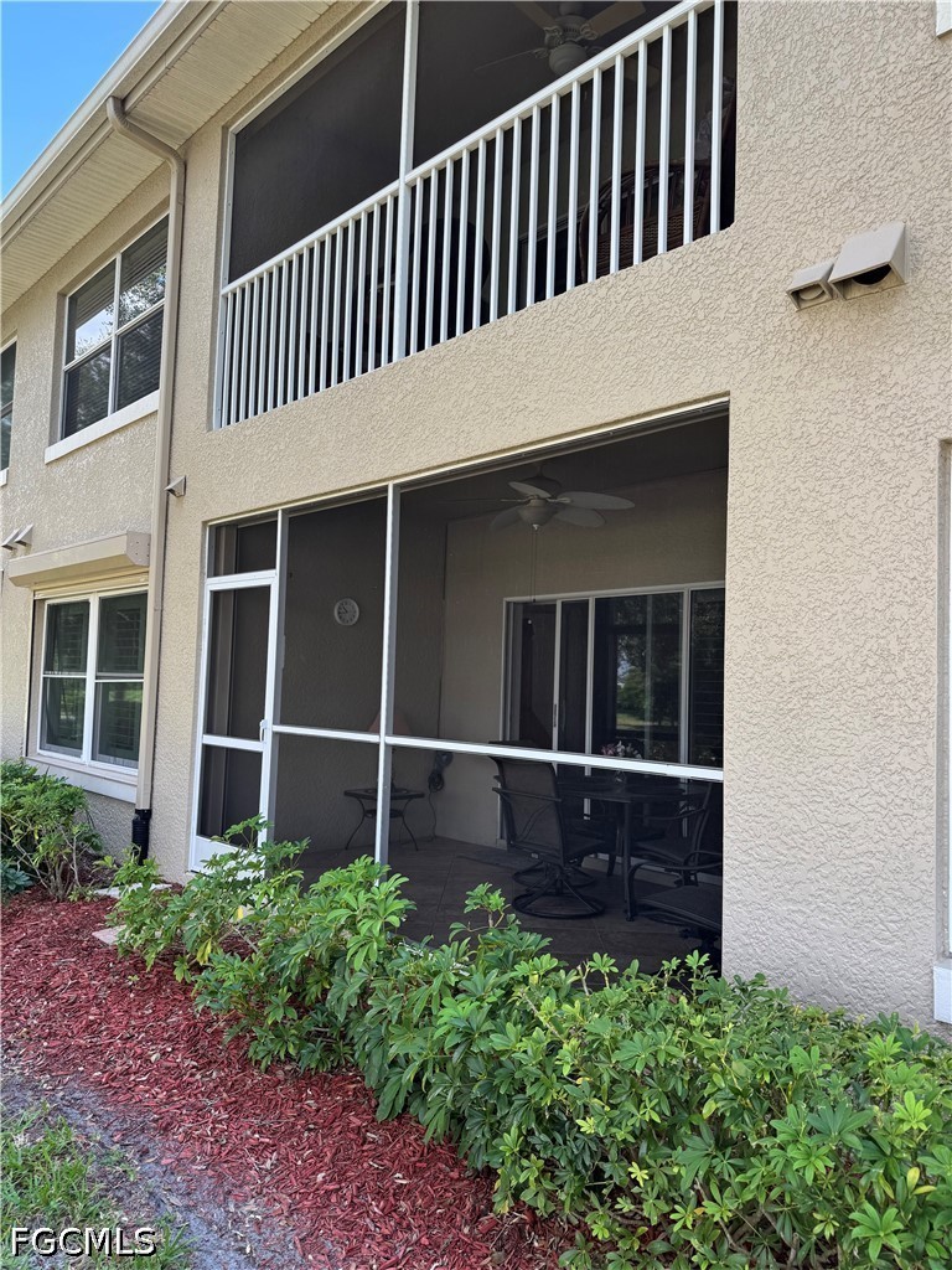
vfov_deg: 71.6
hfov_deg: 56.8
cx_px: 476
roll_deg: -2.0
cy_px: 635
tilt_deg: +2.9
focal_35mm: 24
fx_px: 880
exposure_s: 1/325
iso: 80
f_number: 1.78
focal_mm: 6.76
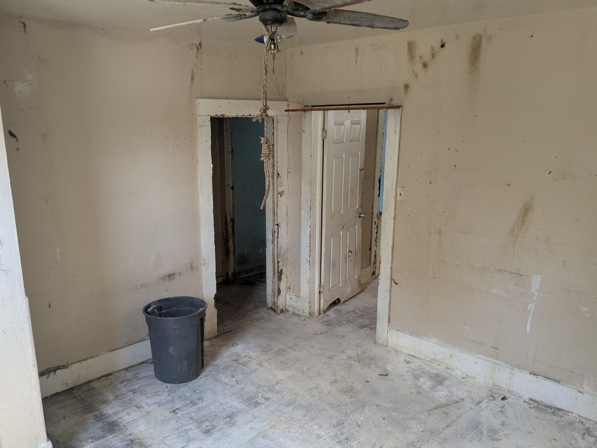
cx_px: 293
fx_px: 517
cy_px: 236
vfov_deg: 46.8
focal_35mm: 30
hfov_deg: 60.0
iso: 144
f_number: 1.73
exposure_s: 1/120
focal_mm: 4.38
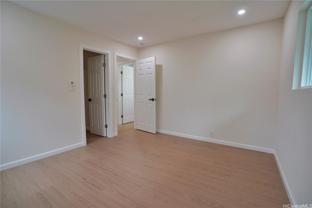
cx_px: 156
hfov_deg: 96.7
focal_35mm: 16
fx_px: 139
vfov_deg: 73.7
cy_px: 104
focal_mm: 16
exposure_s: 1/50
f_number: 6.3
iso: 640
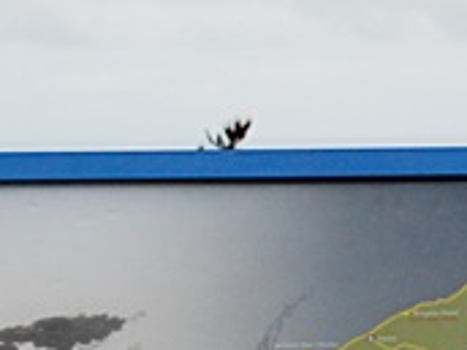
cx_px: 521
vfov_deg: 7.1
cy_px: 309
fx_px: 2809
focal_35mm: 208
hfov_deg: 9.4
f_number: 5.6
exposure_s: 1/1600
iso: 400
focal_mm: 31
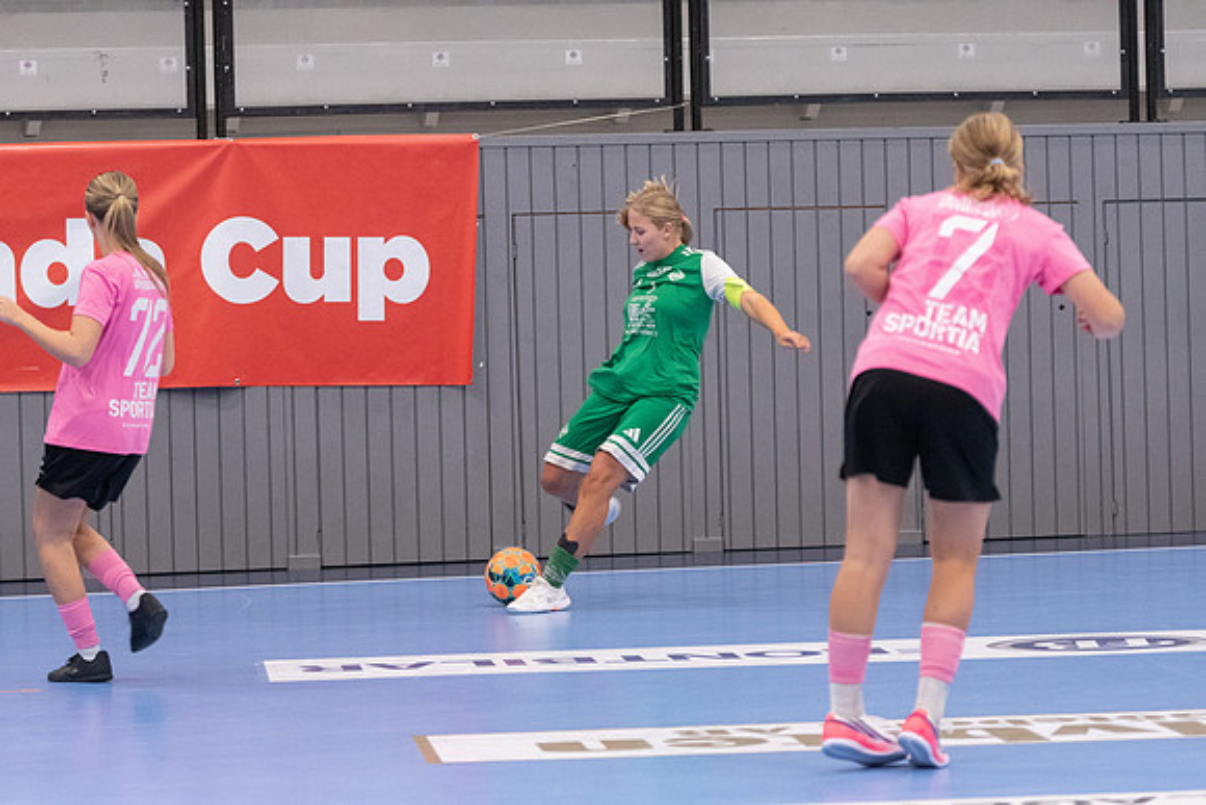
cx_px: 603
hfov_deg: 12.2
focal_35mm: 168
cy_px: 402
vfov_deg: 8.2
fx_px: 5629
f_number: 3.2
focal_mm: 112
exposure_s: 1/640
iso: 4500
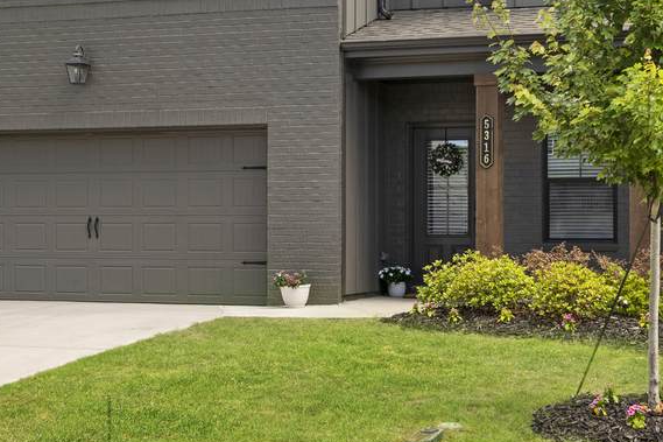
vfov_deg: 18.6
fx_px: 1326
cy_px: 40
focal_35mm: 72
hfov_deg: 28.1
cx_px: 309
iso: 400
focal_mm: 32
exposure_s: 1/500
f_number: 8
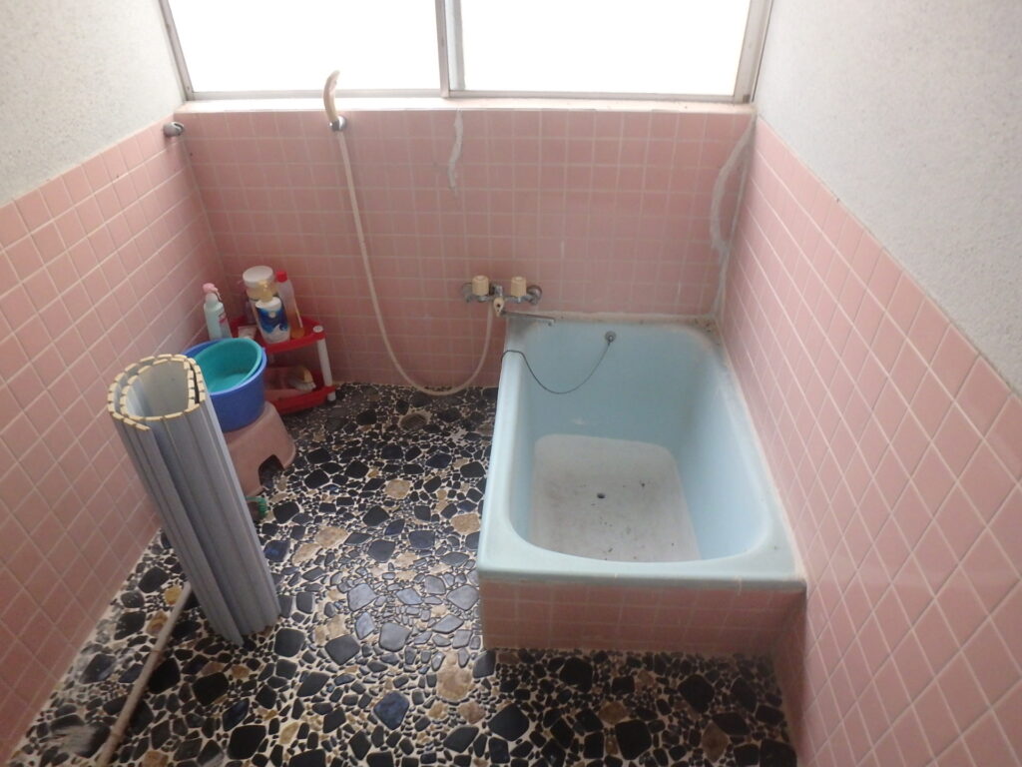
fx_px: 620
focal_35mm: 21
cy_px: 384
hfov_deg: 79.0
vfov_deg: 63.4
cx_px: 511
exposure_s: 1/30
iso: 500
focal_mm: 3.7
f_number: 3.5
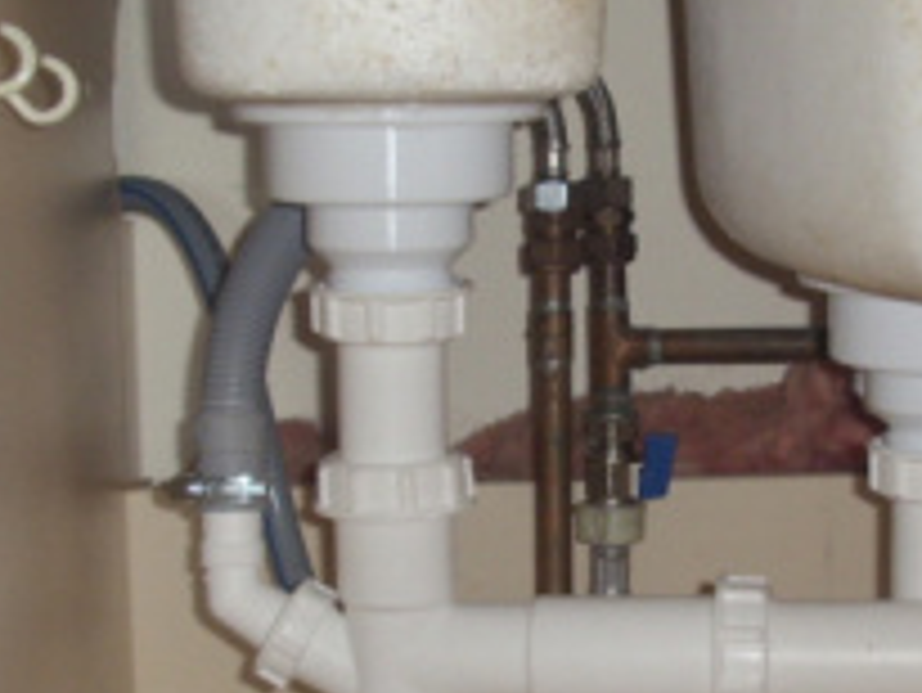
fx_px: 1999
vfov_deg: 19.7
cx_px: 607
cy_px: 378
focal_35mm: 75
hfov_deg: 25.8
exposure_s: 1/30
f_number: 2.9
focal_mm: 5.8
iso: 141
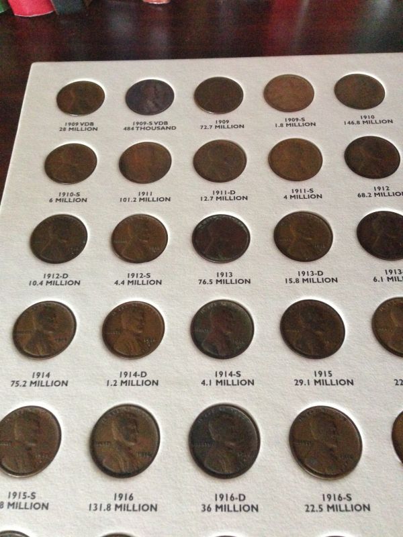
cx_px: 202
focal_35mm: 33
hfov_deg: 42.9
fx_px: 512
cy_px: 268
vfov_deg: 55.4
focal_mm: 4.13
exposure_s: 1/15
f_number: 2.4
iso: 640
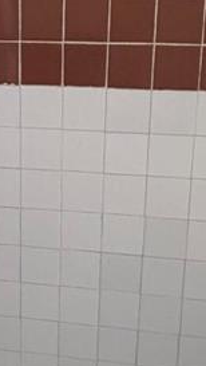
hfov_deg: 17.8
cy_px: 181
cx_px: 28
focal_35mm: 67
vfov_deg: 31.4
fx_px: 649
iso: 125
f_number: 2.2
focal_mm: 2.22
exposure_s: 1/120
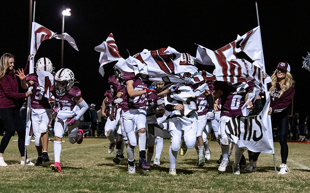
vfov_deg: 10.7
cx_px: 154
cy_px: 104
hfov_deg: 17.1
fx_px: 1029
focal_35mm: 122
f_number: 3.2
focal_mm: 70
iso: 12800
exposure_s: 1/1000
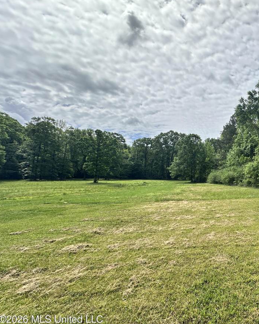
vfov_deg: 80.4
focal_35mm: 20
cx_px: 235
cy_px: 158
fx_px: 192
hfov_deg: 58.0
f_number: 2.2
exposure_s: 1/2132
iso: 50
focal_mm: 2.22
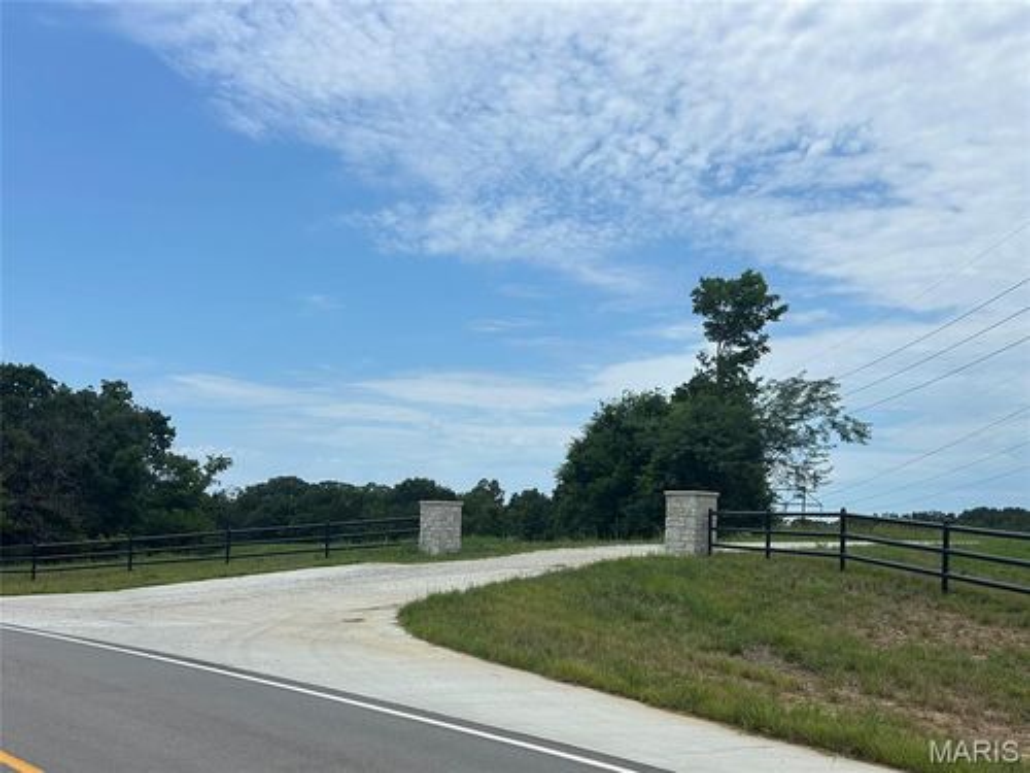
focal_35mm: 26
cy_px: 386
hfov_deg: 67.3
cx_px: 515
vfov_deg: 53.1
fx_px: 774
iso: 50
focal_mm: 5.7
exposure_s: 1/8696
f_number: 1.5
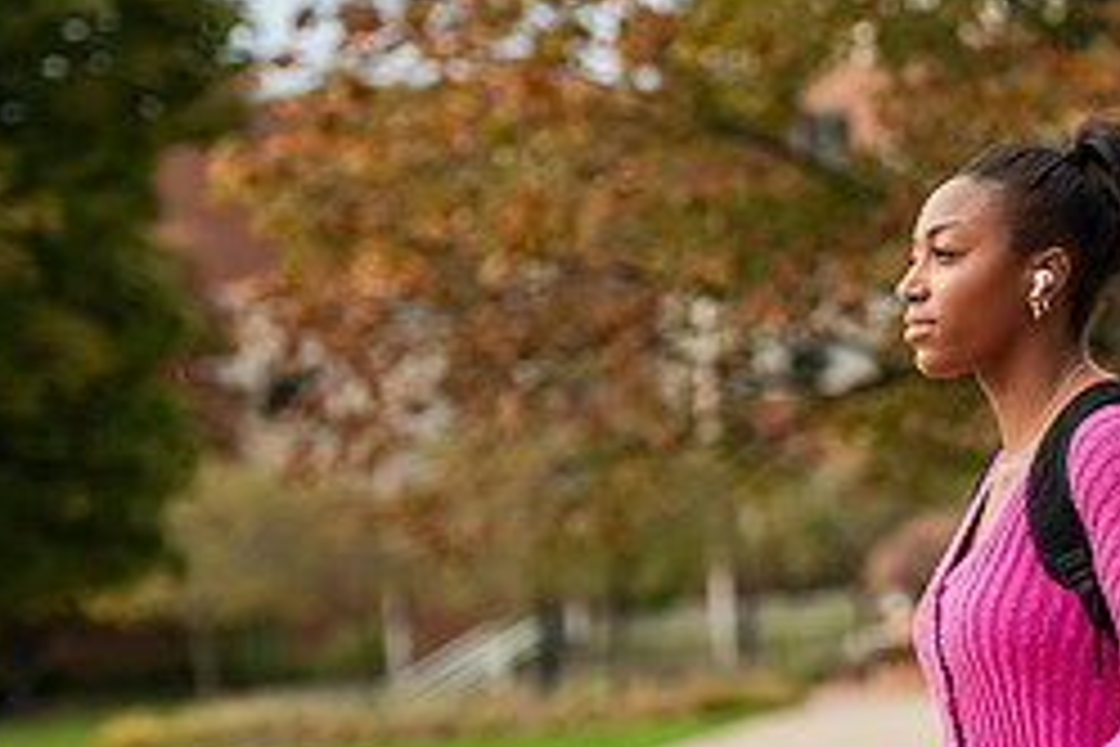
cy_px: 385
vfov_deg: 6.9
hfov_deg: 10.2
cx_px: 1030
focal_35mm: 200
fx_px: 6222
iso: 125
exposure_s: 1/400
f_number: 2.8
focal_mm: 86
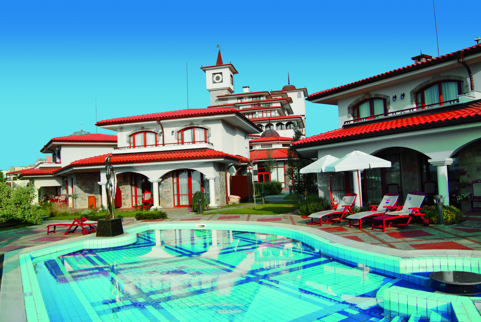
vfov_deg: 48.0
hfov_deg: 67.3
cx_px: 240
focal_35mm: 27
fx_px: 361
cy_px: 161
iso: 100
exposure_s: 1/125
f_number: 8
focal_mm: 18
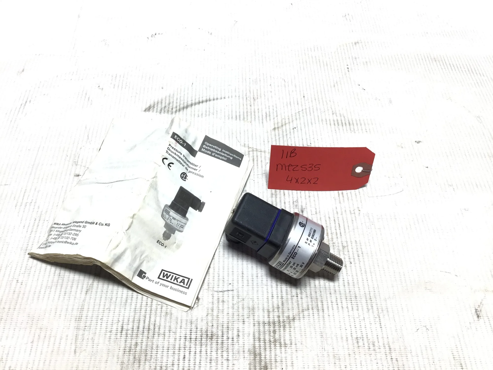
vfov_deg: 45.4
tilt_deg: -55.2
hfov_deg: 58.4
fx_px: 442
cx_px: 246
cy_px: 185
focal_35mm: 31
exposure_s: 1/120
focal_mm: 3.3
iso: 25
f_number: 2.4
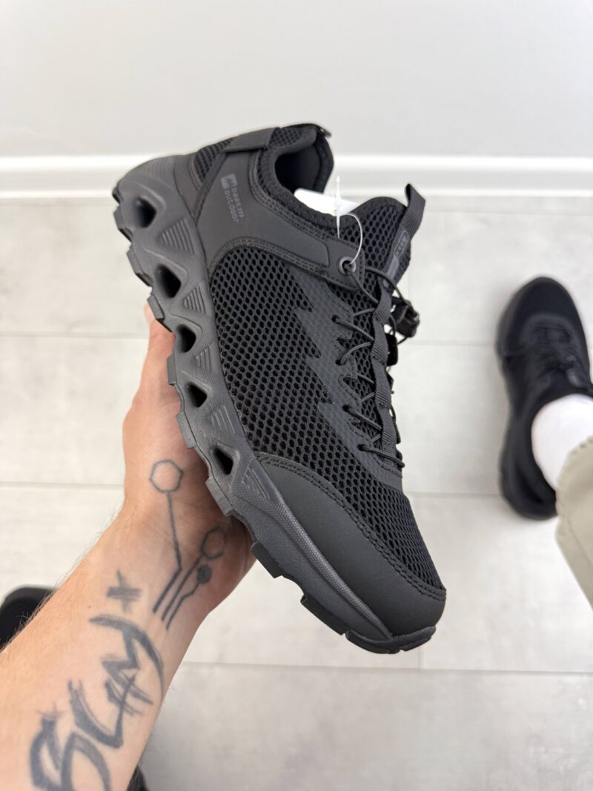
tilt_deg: -73.4
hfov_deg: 56.8
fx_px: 548
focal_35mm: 24
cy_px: 396
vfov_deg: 71.6
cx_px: 296
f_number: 1.78
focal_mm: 6.76
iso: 80
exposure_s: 1/360
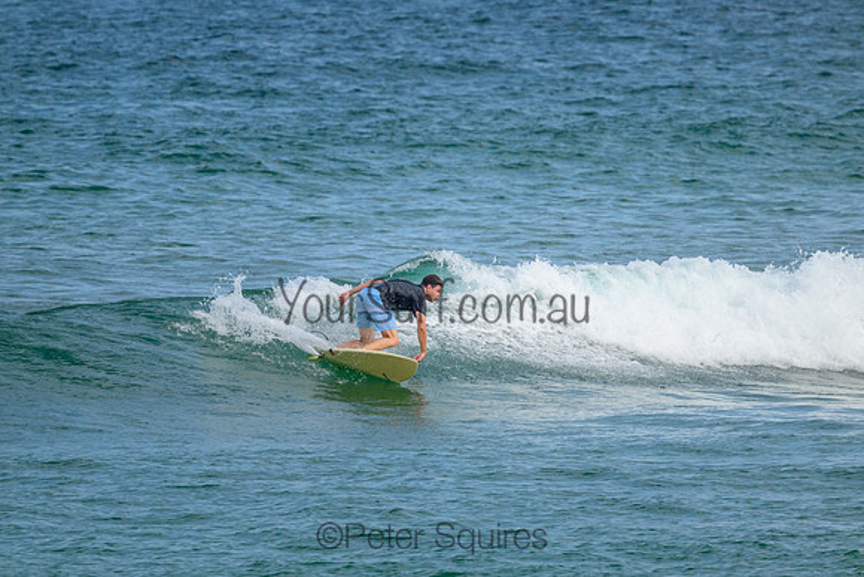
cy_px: 288
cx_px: 432
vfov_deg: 1.7
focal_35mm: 800
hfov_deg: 2.6
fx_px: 19204
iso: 1400
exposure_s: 1/2000
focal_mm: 800
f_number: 11
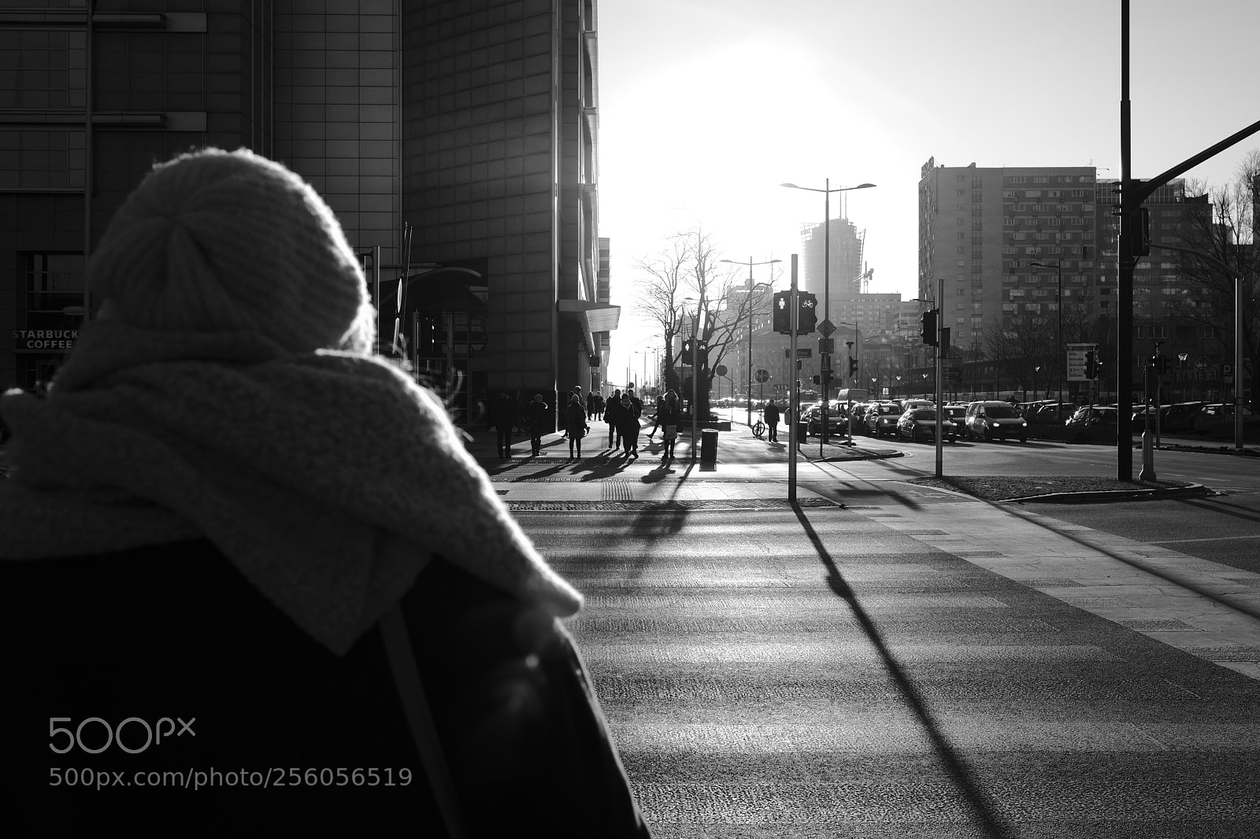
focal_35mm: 35
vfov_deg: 37.8
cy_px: 420
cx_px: 630
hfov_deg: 54.4
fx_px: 1225
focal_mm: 23
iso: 200
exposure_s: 1/750
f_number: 5.6
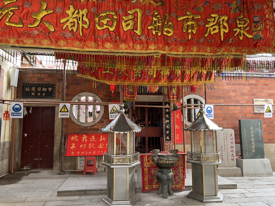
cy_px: 103
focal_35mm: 26
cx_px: 138
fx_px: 207
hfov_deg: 67.3
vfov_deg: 53.1
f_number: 1.5
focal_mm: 5.7
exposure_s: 1/121
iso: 80
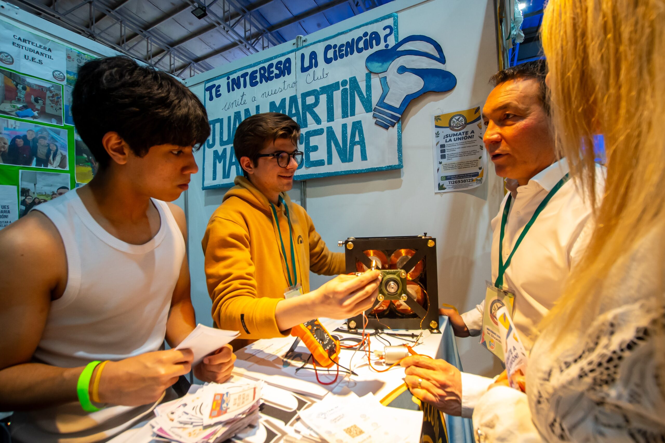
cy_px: 222
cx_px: 332
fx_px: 277
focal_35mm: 15
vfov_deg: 77.3
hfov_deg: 100.4
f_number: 4.5
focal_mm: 10
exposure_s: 1/100
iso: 3200
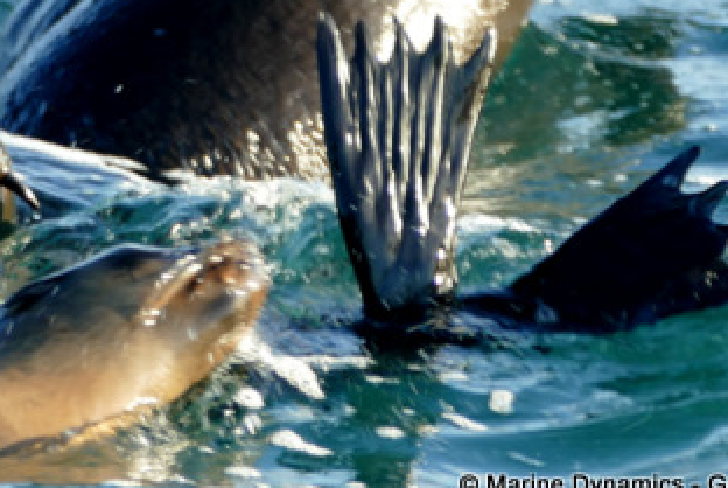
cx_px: 254
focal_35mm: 961
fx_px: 19461
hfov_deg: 2.1
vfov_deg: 1.4
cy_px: 62
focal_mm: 146
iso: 125
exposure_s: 1/200
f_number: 4
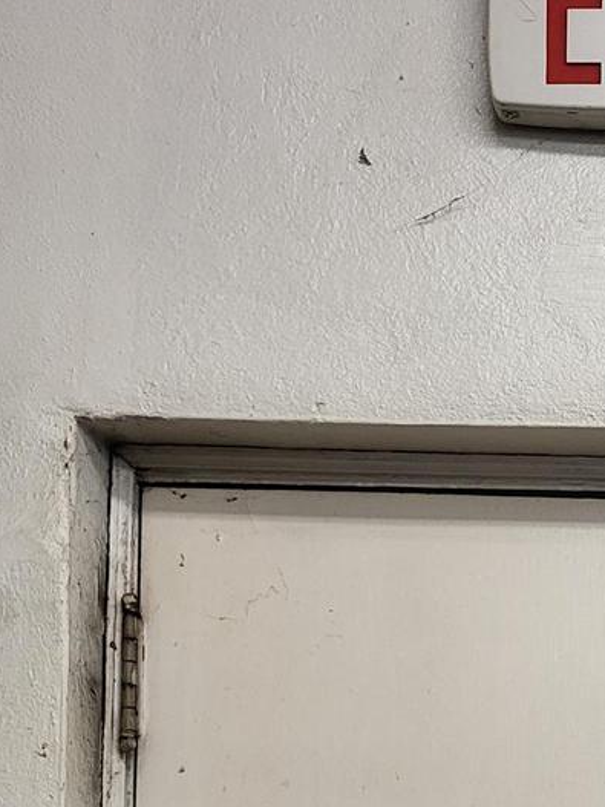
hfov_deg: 19.7
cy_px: 907
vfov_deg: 25.6
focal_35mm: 70
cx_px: 726
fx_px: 1632
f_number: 1.8
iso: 250
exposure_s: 1/120
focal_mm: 5
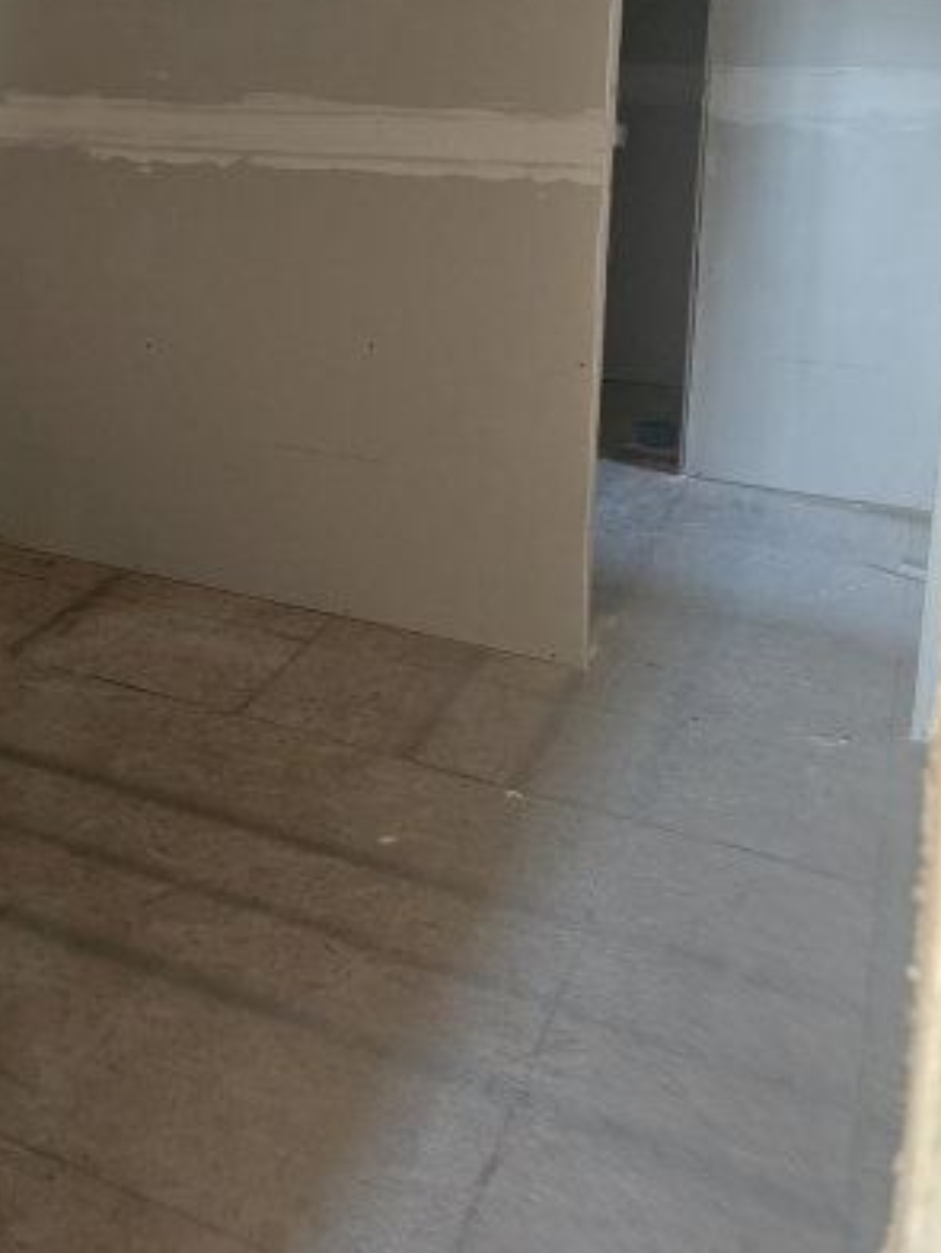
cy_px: 250
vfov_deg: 45.4
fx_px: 1413
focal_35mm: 39
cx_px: 153
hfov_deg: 35.3
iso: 640
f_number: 1.7
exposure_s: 1/24
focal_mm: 6.3
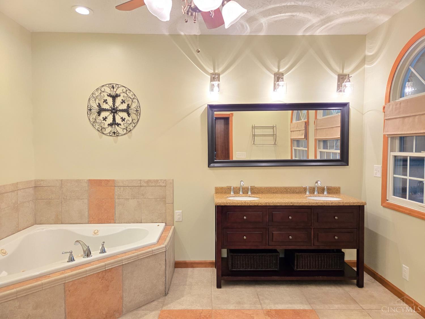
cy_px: 160
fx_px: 282
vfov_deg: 58.9
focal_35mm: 23
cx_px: 212
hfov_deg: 73.9
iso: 400
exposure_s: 1/120
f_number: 1.8
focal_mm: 5.4
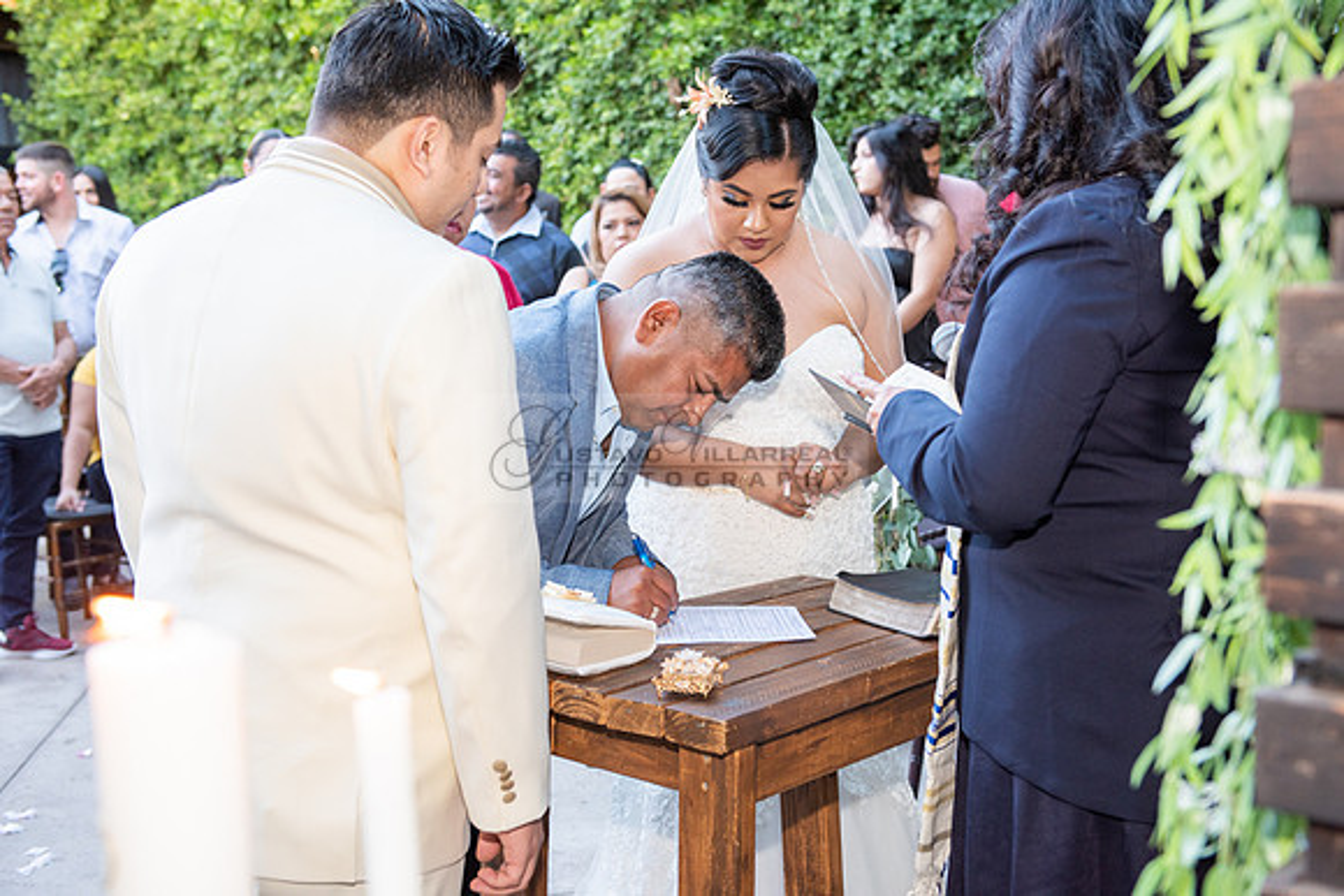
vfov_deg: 28.1
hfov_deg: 41.1
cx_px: 672
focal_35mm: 48
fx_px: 1792
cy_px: 448
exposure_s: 1/125
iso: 640
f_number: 4.5
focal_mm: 48
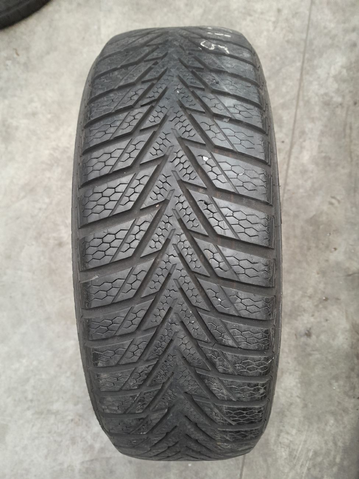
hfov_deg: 53.1
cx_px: 180
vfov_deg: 67.3
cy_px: 240
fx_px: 360
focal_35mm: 26
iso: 500
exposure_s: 1/25
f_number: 1.8
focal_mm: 3.98
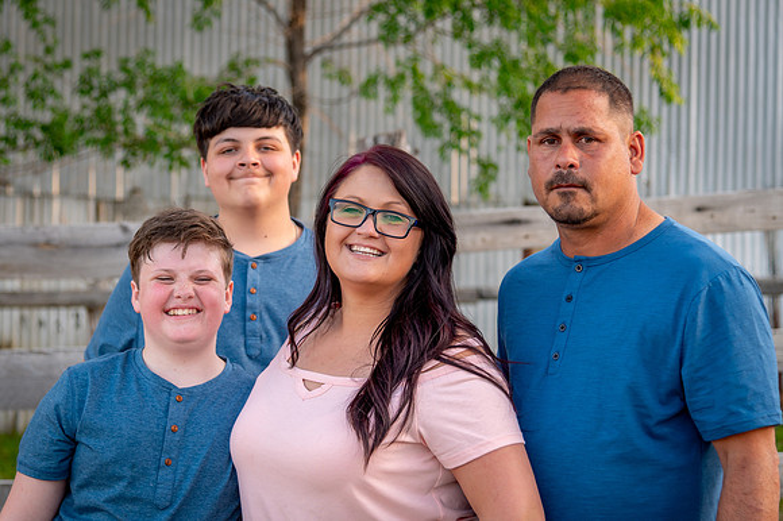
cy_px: 271
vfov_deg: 16.1
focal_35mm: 85
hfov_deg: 24.0
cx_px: 324
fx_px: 1838
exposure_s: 1/200
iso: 200
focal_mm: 66
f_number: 4
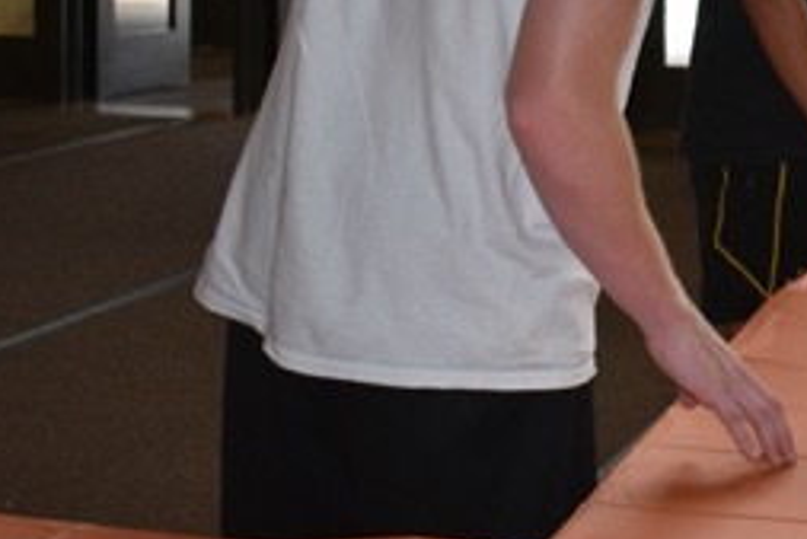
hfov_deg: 22.0
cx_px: 900
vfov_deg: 15.3
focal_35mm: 87
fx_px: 1957
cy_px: -40
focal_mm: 23
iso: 800
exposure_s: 1/200
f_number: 4
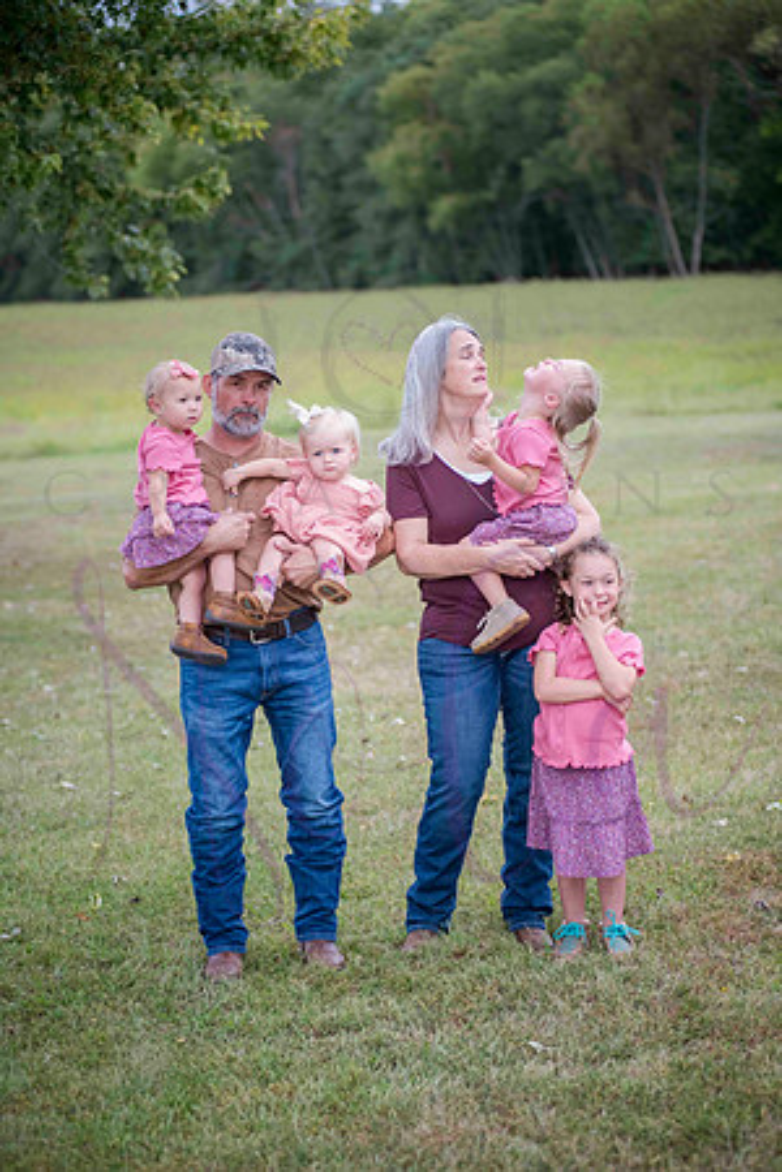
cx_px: 391
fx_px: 2606
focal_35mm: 80
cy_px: 586
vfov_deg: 25.4
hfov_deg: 17.1
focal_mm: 80
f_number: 3.2
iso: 400
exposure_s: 1/500
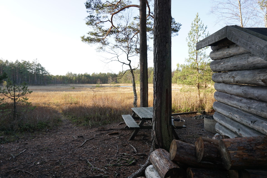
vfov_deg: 53.1
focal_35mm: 24
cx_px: 134
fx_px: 178
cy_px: 89
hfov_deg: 73.7
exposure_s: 1/80
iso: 100
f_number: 5.6
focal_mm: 16
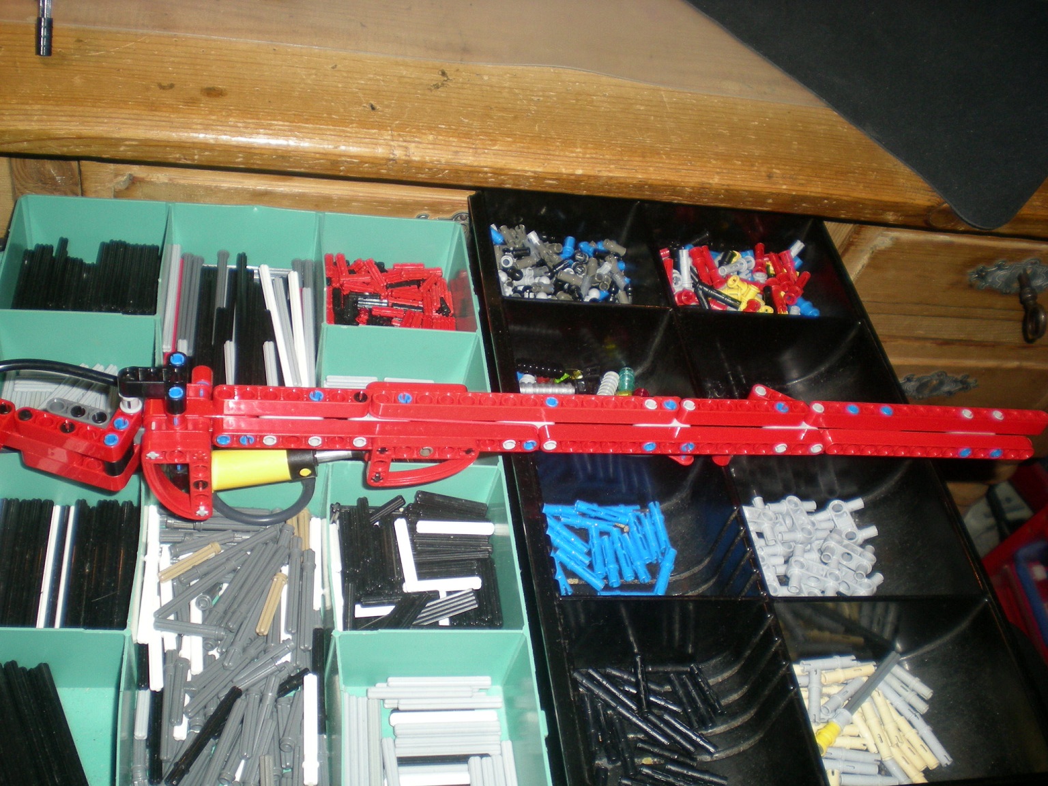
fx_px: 1150
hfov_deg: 49.0
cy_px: 393
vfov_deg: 37.7
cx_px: 524
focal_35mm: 38
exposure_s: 1/60
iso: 100
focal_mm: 6.3
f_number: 3.1
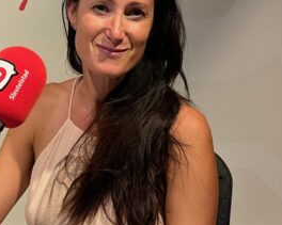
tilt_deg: -8.5
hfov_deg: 27.7
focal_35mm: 67
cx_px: 54
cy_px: 74
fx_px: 559
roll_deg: -1.4
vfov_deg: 22.7
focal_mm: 4.2
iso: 250
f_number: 1.6
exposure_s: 1/50
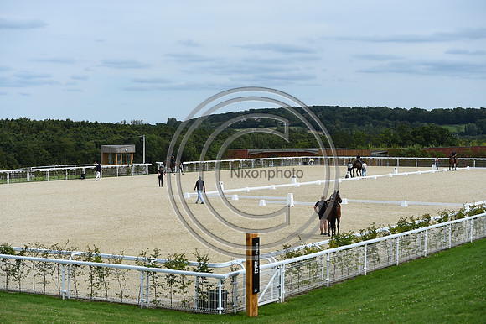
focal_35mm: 70
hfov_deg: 28.9
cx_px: 243
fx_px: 944
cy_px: 162
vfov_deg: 19.4
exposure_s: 1/800
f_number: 5
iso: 100
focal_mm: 70
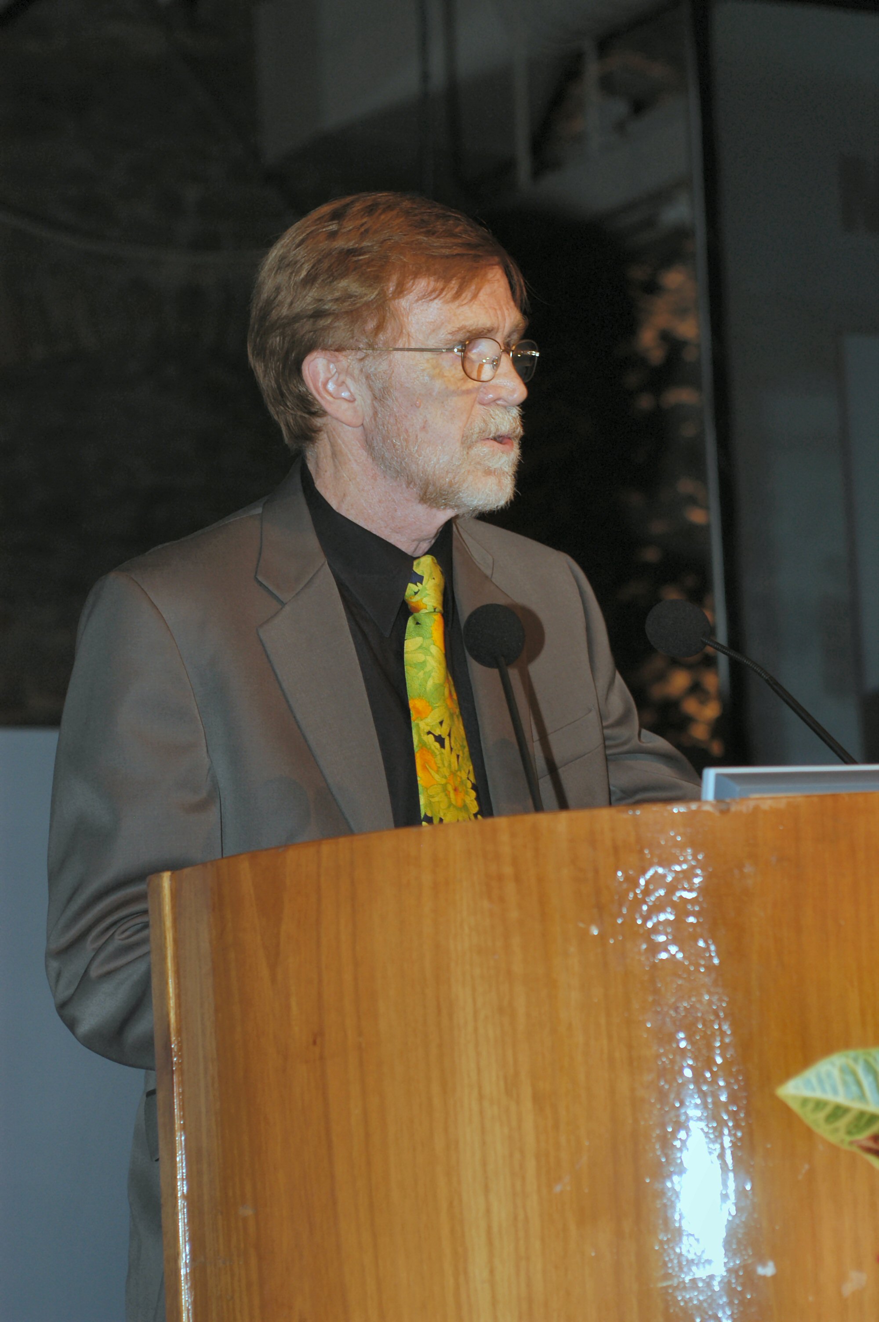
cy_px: 661
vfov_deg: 19.5
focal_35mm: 105
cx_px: 440
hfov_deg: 13.0
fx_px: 3852
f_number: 4
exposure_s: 1/60
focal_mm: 70
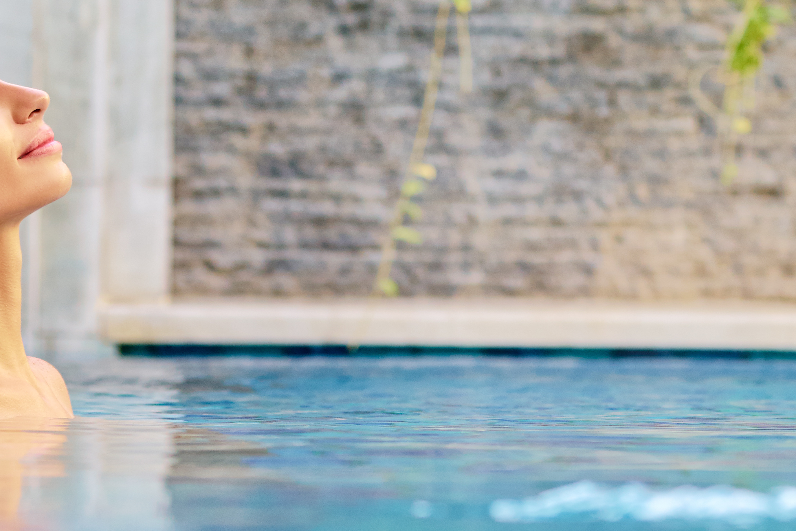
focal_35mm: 308
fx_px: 6810
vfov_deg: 4.5
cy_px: 344
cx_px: 609
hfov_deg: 6.7
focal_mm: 104
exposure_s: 1/125
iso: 200
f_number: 4.5
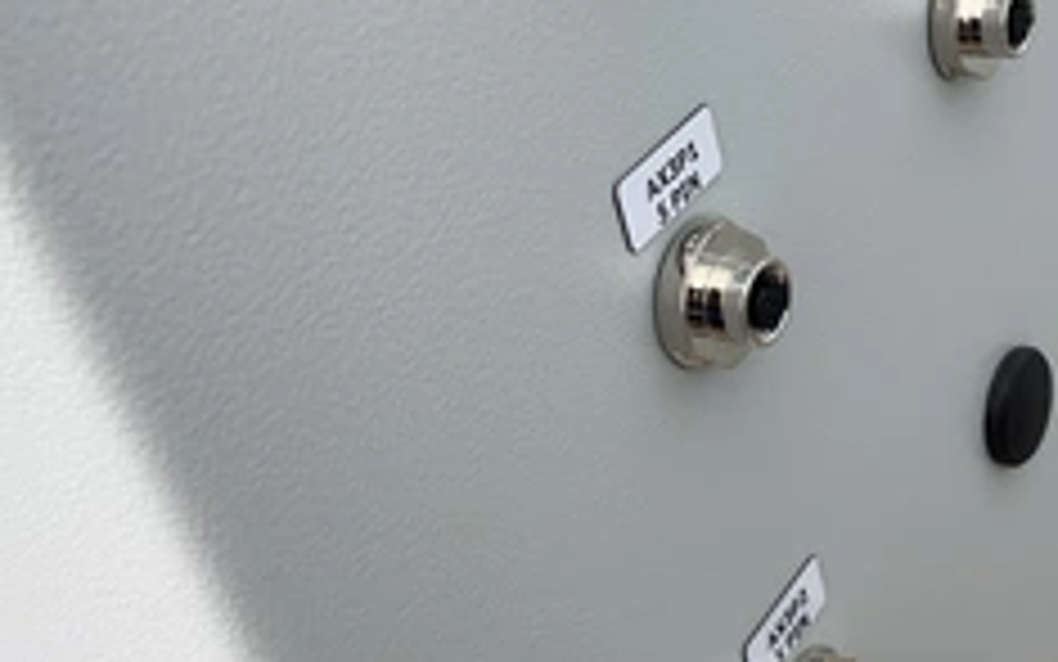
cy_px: 284
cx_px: 702
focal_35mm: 56
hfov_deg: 35.9
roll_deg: +14.2
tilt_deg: -30.6
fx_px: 1615
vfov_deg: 23.1
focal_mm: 3.3
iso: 25
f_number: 2.4
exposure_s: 1/1538
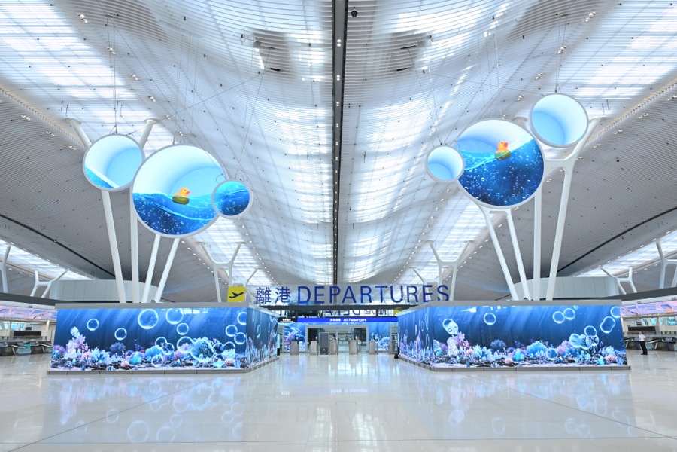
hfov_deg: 73.7
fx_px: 451
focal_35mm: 24
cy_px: 226
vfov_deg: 53.1
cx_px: 338
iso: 1000
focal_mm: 24
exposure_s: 1/160
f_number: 6.3
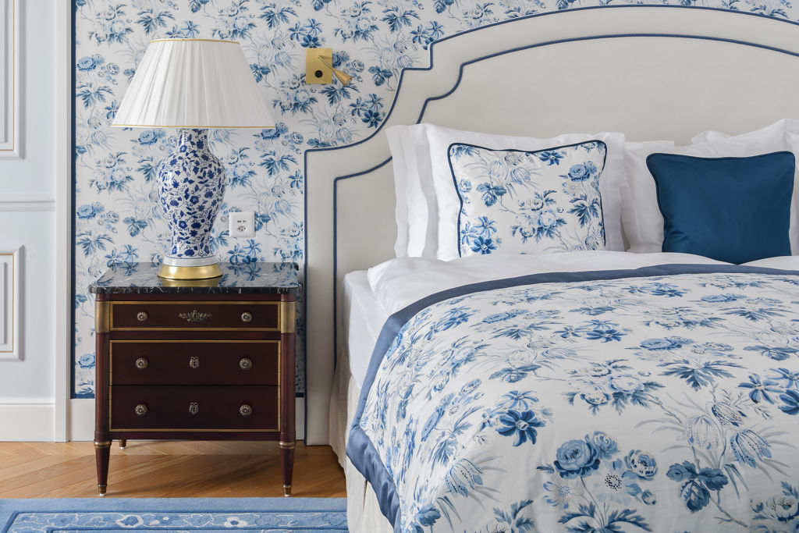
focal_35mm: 29
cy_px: 266
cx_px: 400
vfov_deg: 45.0
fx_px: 644
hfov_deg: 63.7
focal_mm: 29
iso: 100
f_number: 14
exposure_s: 1/1.67
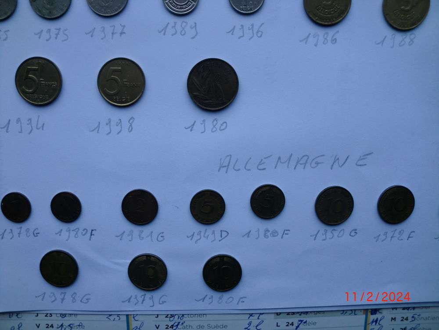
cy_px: 165
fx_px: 444
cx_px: 220
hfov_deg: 52.6
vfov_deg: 40.7
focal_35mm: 35
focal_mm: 6.3
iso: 64
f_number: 3.1
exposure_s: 1/160
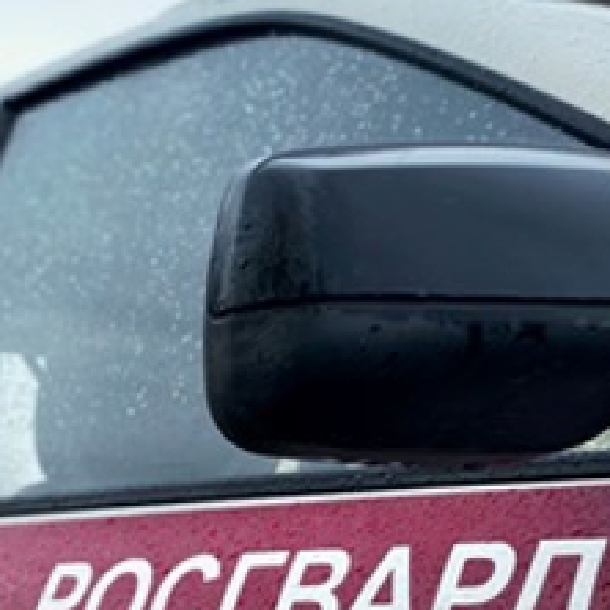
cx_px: 473
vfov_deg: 24.8
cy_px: 434
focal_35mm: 69
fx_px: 1376
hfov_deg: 24.7
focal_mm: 4.25
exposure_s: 1/1082
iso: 32
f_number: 1.8
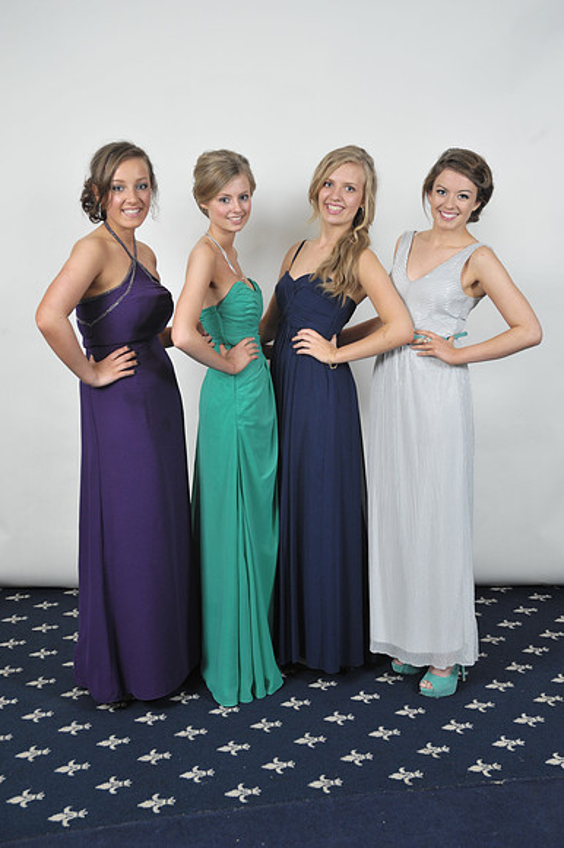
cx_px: 282
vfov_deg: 46.4
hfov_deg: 31.9
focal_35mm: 42
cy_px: 424
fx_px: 988
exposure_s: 1/160
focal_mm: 42
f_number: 7.1
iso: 1000
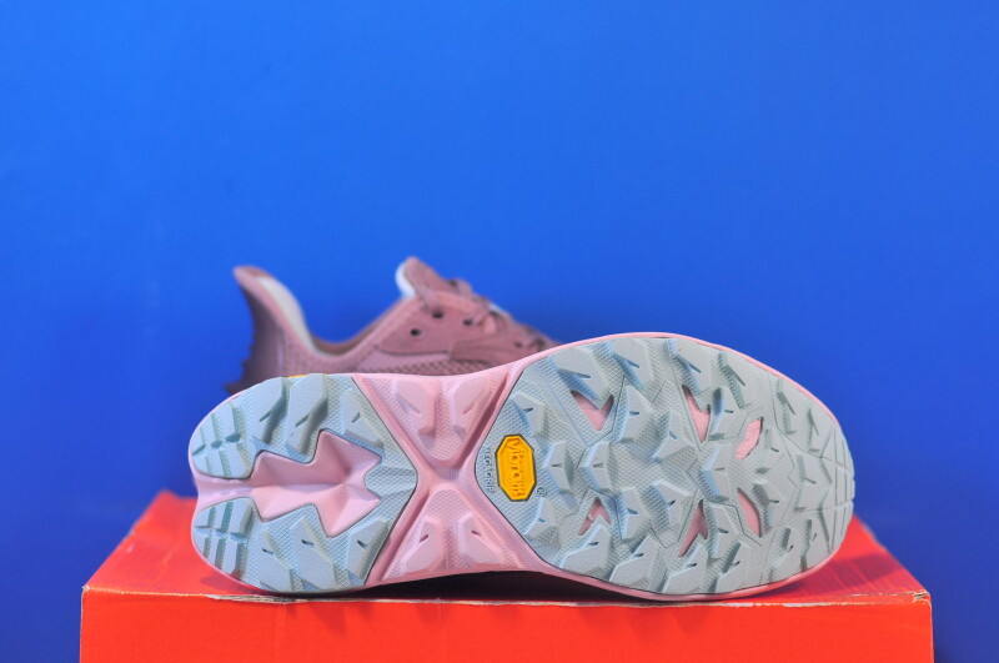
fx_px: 2078
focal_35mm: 75
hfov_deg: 27.0
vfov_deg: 18.1
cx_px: 500
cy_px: 332
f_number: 2.5
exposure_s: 1/320
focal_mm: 50
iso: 250
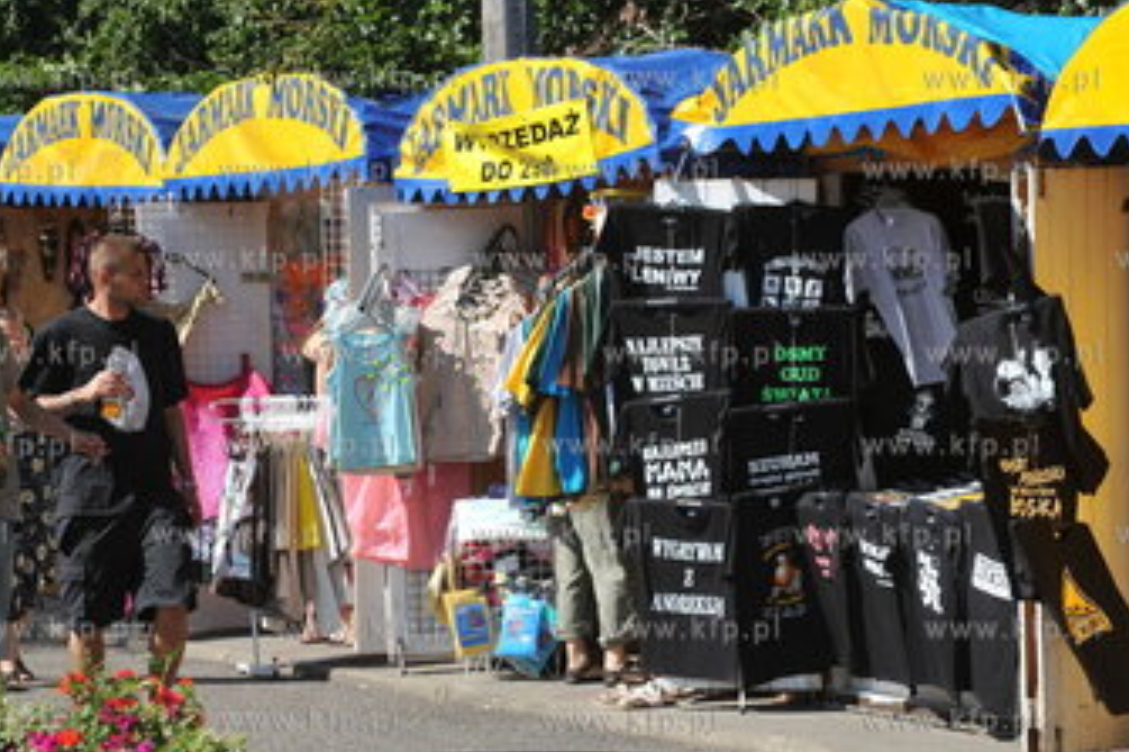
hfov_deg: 11.5
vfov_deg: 7.7
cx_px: 489
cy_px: 398
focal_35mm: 179
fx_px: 5611
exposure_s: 1/500
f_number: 11
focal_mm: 150
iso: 400
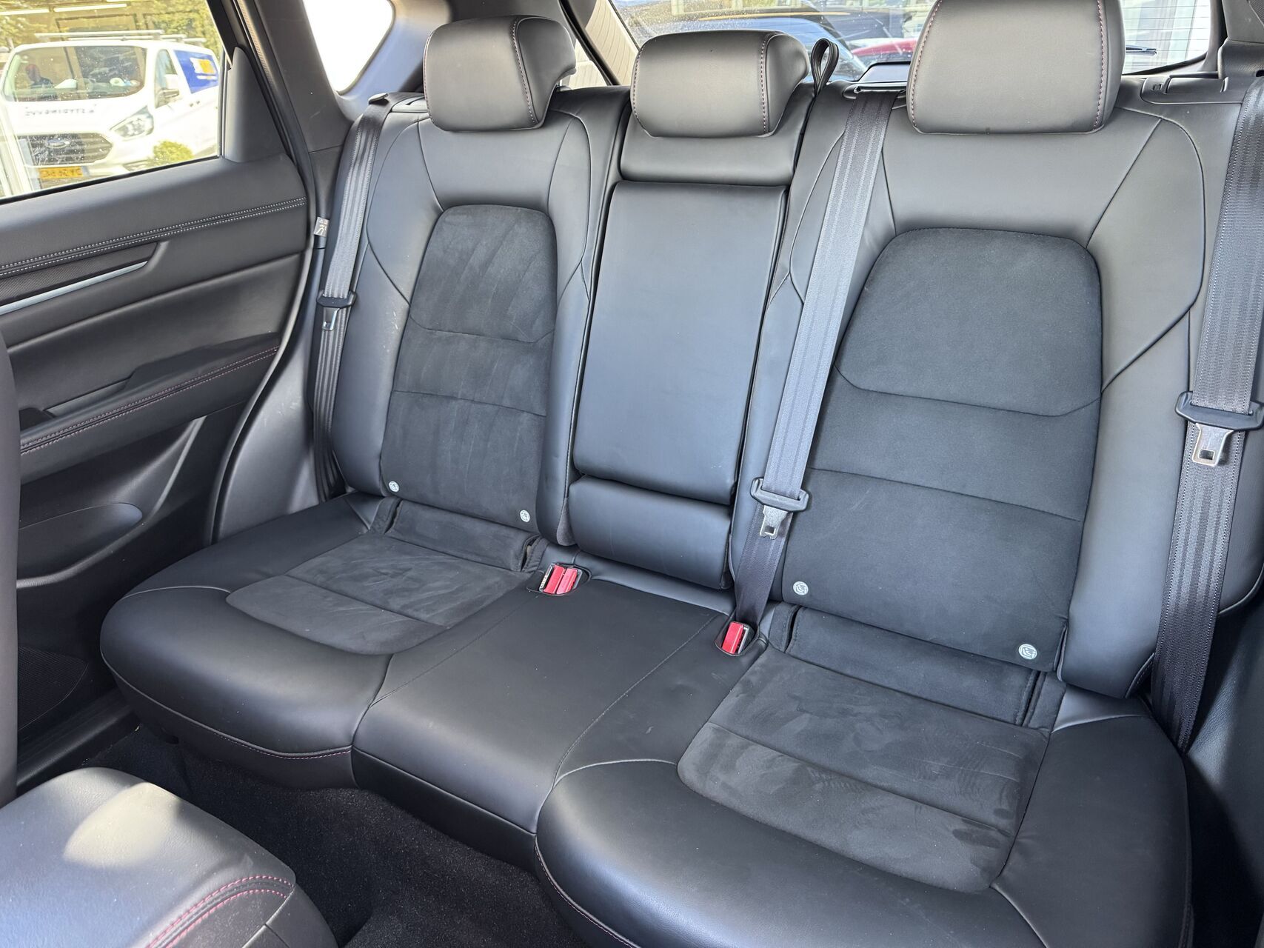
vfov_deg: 56.8
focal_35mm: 24
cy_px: 474
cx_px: 632
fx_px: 876
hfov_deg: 71.6
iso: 640
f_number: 1.78
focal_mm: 6.76
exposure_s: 1/50
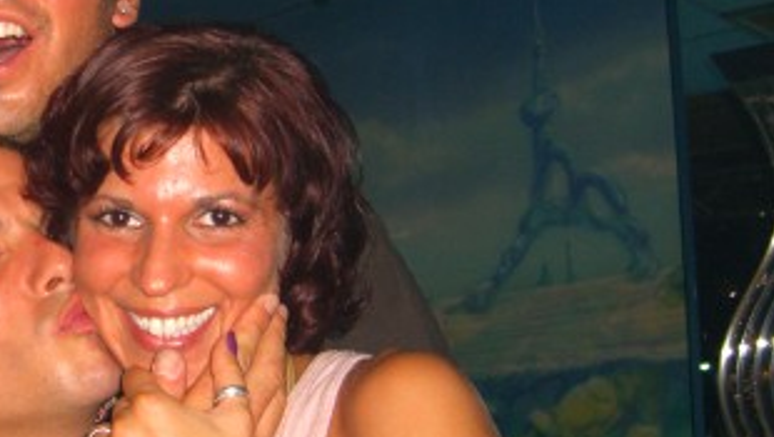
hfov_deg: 25.5
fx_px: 1643
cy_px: 257
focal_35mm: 80
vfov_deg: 15.1
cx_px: 47
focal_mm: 7.9
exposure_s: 1/60
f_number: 2.8
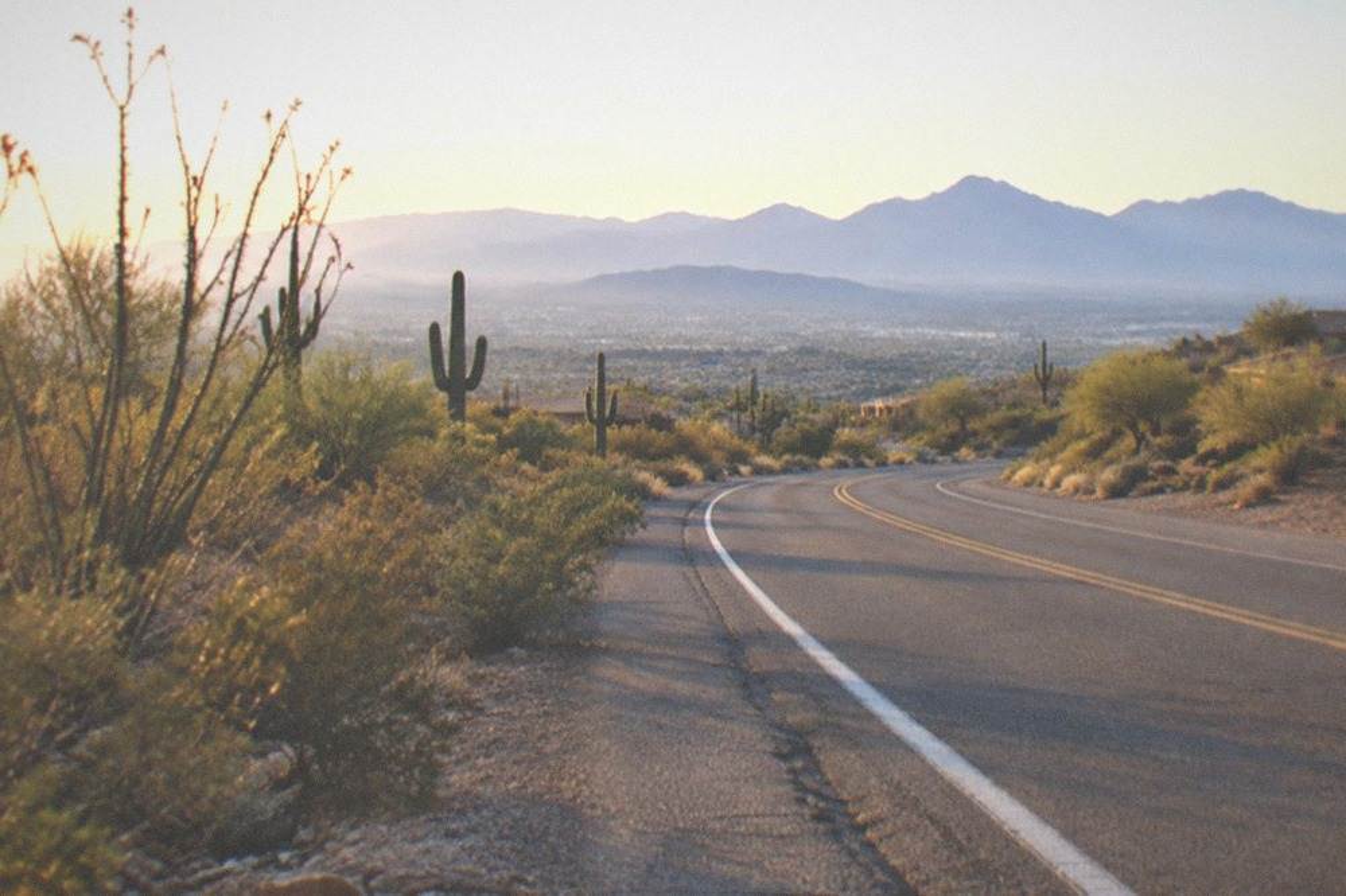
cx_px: 673
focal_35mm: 64
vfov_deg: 21.2
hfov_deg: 31.4
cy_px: 448
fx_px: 2392
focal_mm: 64
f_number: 11
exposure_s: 1/200
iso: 200
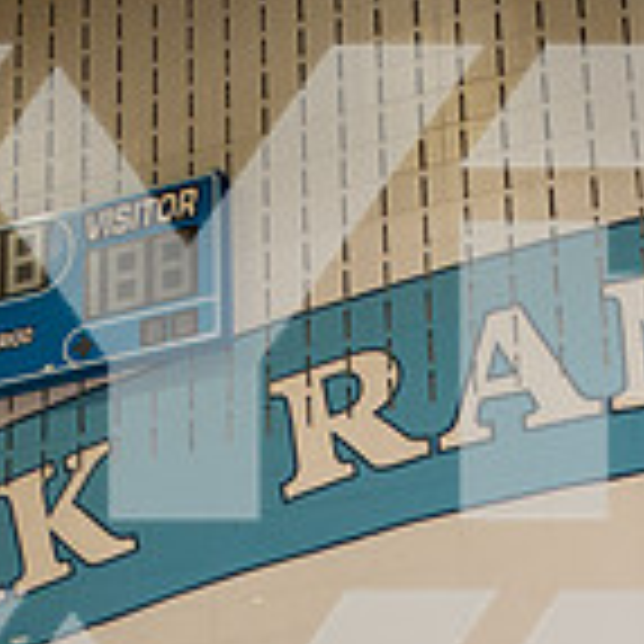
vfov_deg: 19.3
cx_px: 387
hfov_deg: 20.9
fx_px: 1747
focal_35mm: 83
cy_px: 831
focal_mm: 24
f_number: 6.3
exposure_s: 1/320
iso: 800
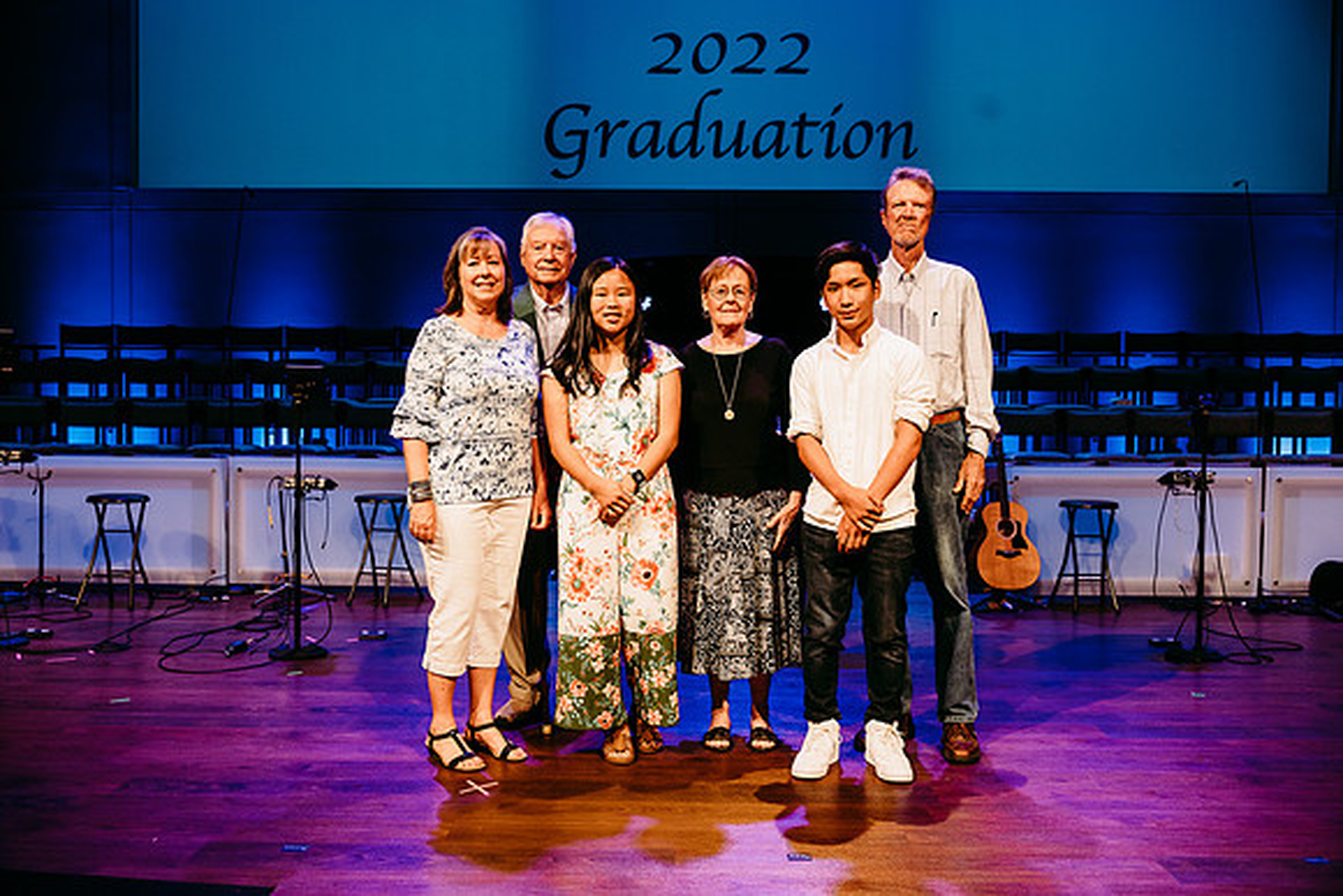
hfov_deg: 60.3
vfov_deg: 42.3
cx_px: 672
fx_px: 1157
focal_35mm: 31
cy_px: 448
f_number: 4
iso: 1000
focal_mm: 31
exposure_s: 1/200
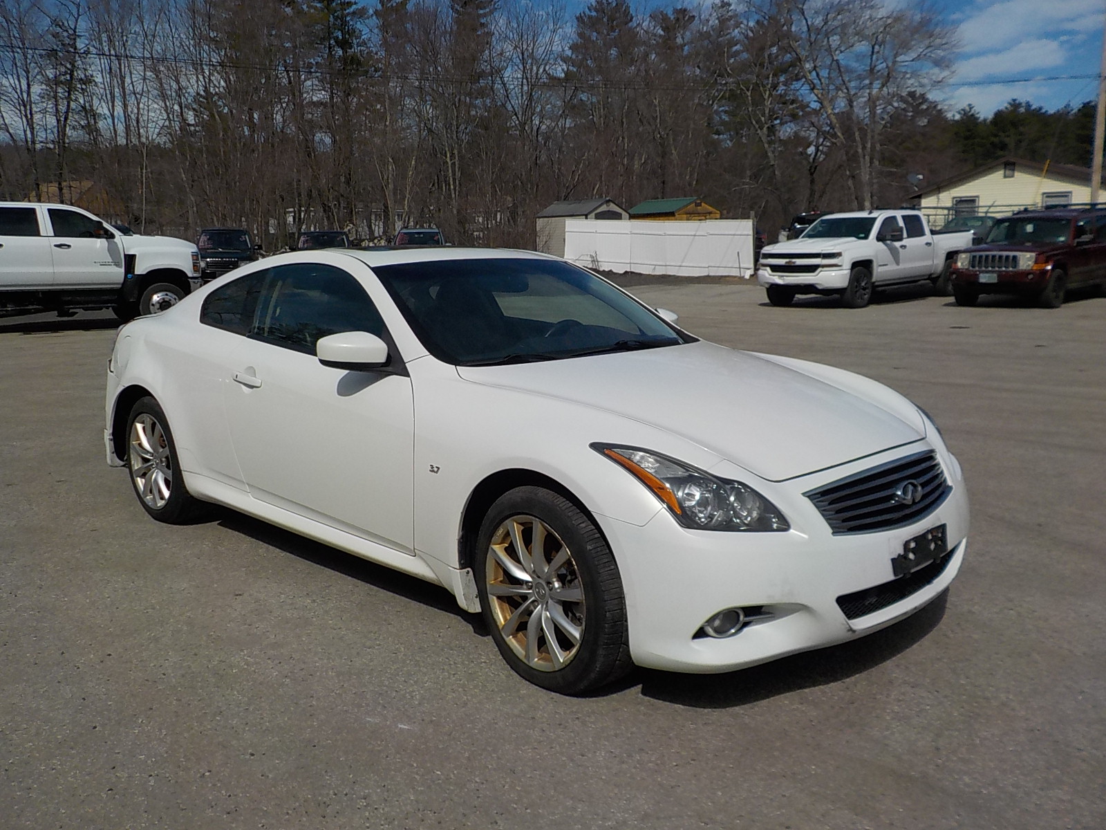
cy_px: 415
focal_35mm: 30
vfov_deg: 46.8
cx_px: 553
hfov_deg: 60.0
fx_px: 959
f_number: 6.6
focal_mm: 4.1
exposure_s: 1/1000
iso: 125
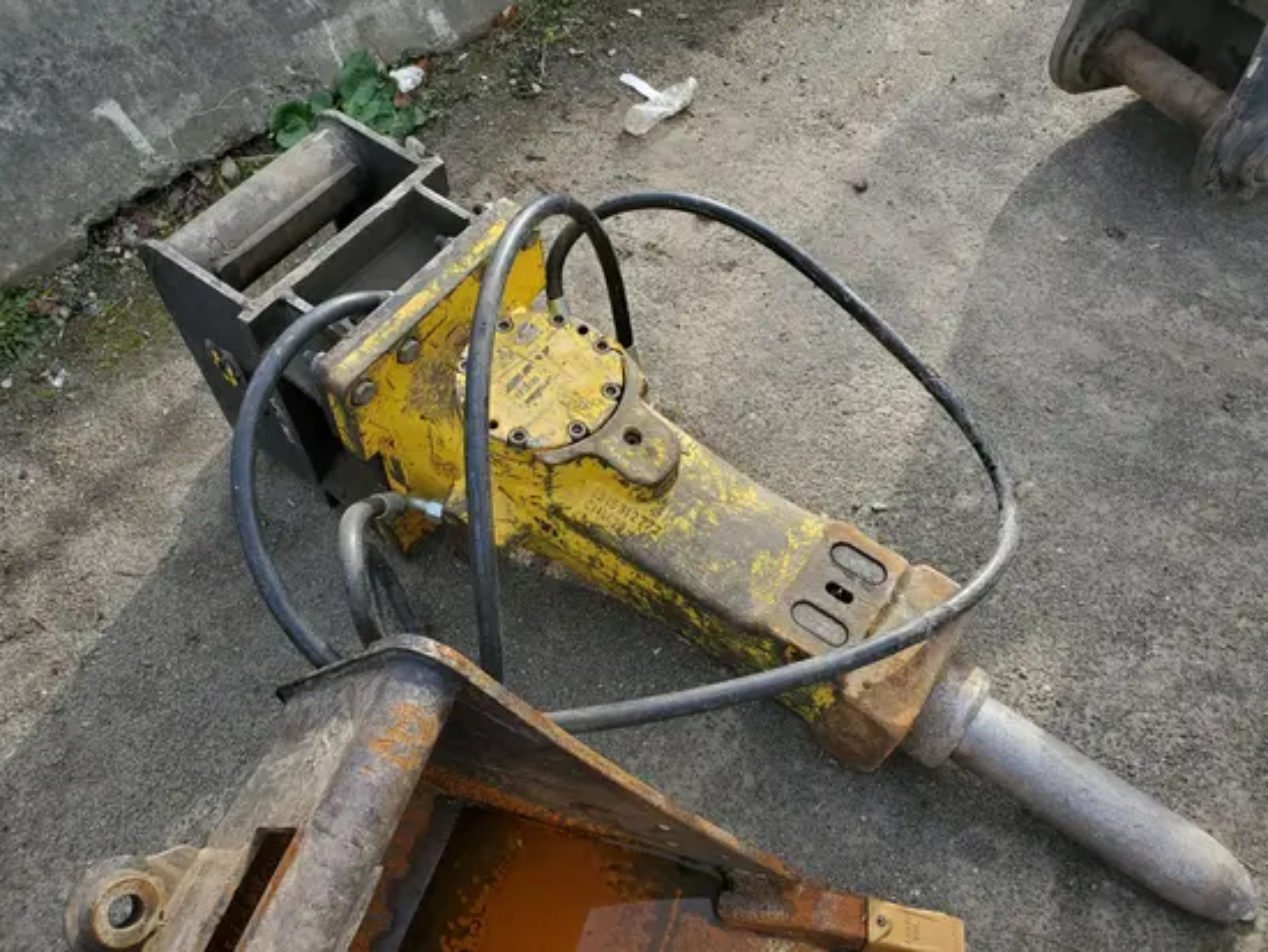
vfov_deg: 53.1
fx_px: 953
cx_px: 634
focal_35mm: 26
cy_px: 476
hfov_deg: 67.3
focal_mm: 4.3
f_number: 2.4
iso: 50
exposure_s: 1/443
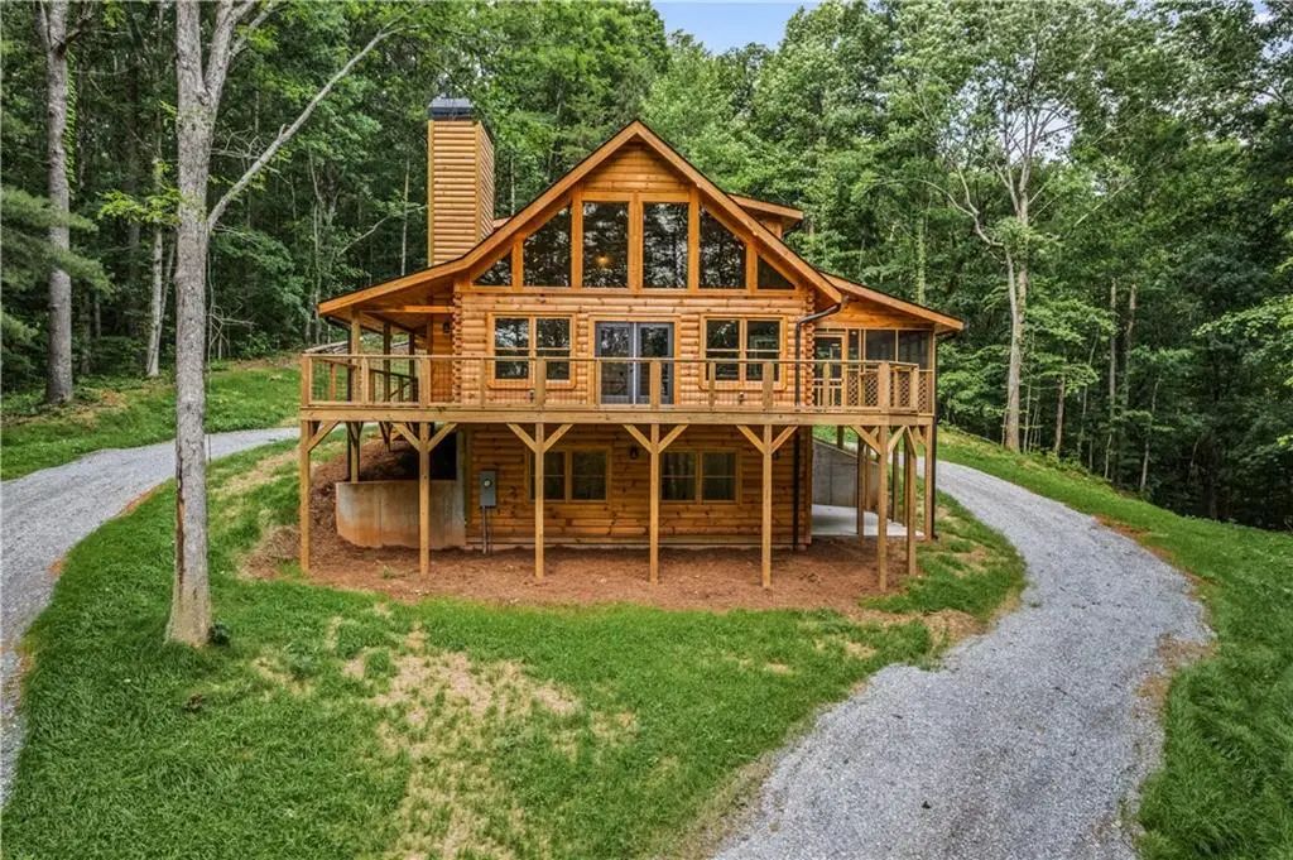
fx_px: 790
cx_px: 646
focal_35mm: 22
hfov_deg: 78.6
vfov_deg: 57.1
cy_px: 430
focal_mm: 8.38
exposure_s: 1/800
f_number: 2.8
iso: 100
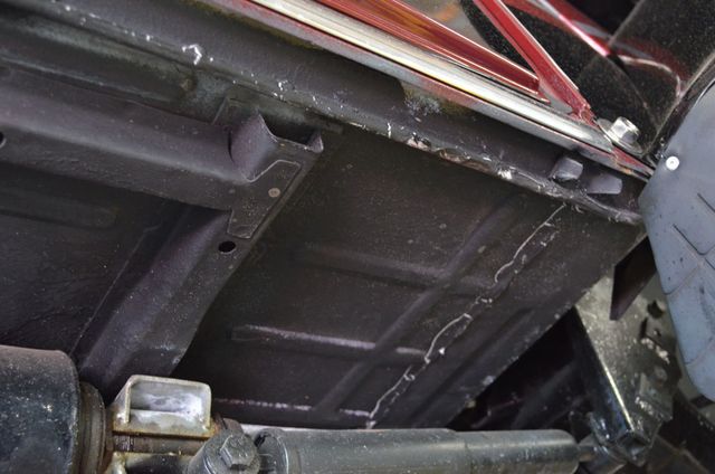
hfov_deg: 41.2
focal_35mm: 48
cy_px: 237
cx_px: 358
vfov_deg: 28.0
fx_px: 951
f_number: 4.8
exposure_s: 1/30
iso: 2500
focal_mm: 32
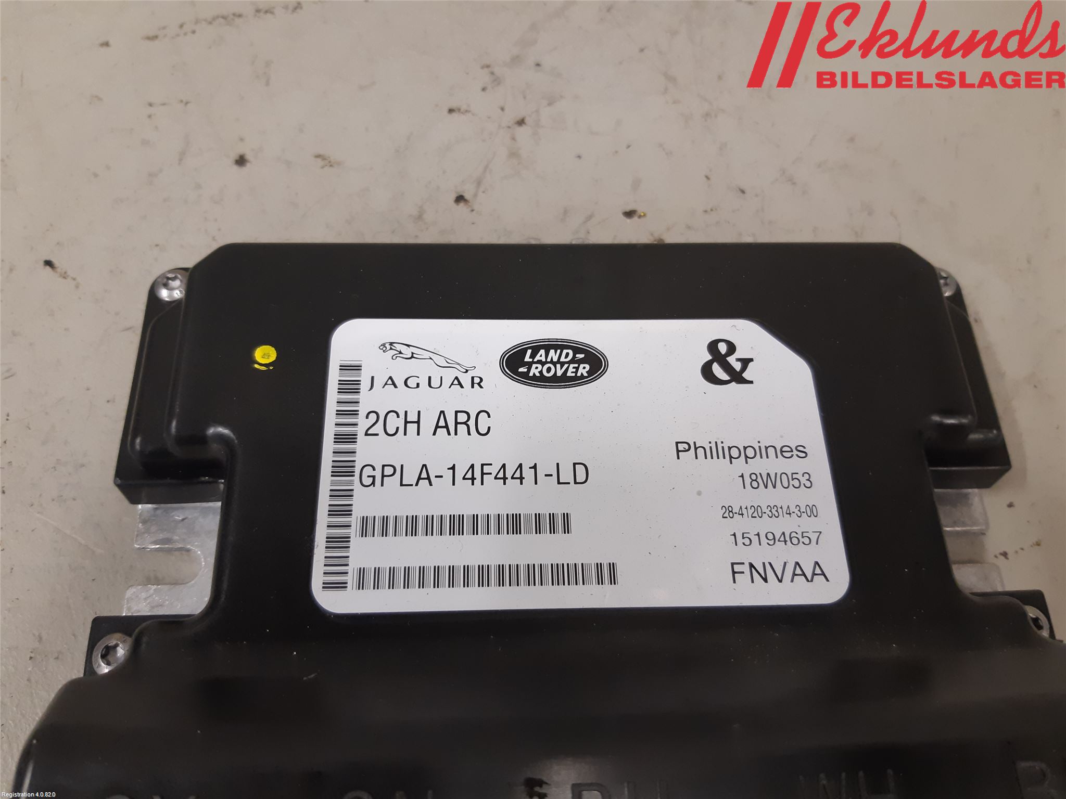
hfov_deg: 67.3
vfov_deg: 53.1
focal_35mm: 26
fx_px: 801
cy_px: 400
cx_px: 533
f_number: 1.7
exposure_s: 1/50
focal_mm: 3.93
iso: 125
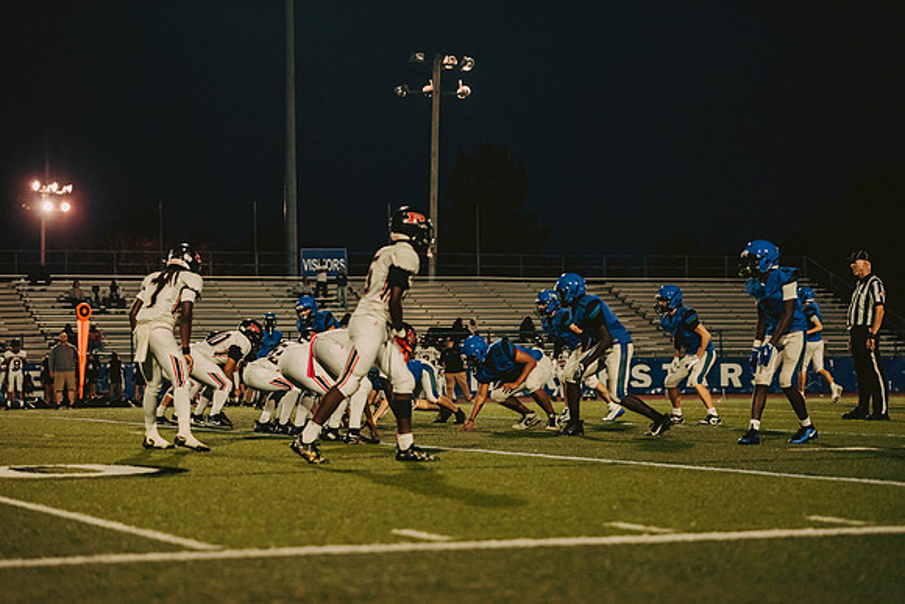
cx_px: 452
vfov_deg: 13.7
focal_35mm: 100
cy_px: 302
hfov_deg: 20.4
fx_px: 2514
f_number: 2.8
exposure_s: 1/1600
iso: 2500
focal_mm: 100
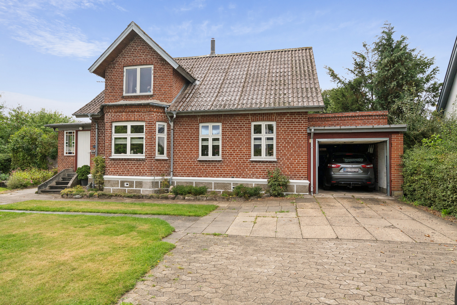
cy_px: 152
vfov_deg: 61.9
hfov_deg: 84.0
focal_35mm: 20
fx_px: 254
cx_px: 228
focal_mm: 20
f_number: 7.1
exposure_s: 1/320
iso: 1000
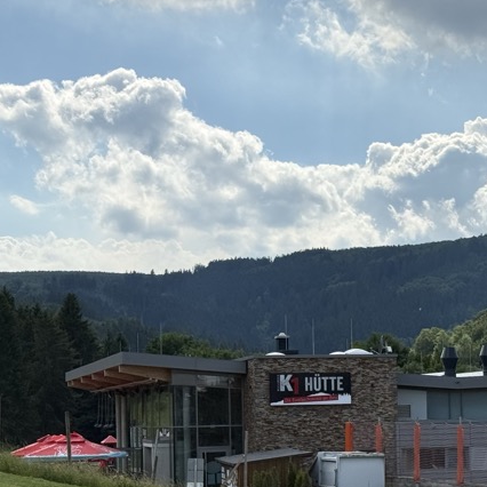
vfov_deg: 16.9
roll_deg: +1.0
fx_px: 1624
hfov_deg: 16.9
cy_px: 384
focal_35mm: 102
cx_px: 421
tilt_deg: +0.1
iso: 64
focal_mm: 6.76
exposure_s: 1/7143
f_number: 1.78
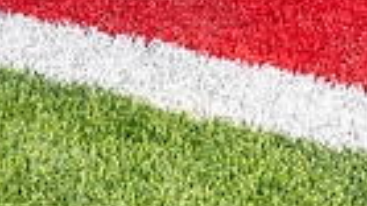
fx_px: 1809
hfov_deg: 11.4
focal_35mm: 186
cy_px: -351
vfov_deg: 6.1
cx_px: -24
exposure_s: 1/400
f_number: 6.3
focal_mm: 55
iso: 100
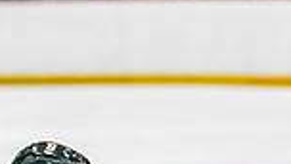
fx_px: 4543
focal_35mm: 588
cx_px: 137
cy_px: 303
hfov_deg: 3.7
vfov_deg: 2.1
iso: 3200
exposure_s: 1/1250
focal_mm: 117
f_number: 2.8
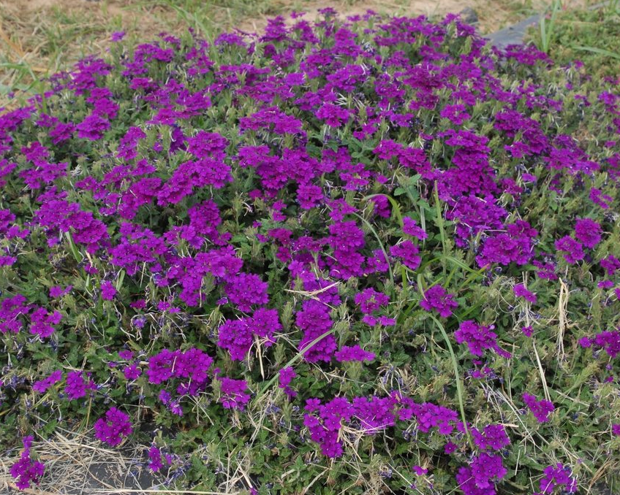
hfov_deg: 31.6
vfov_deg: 25.6
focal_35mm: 60
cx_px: 276
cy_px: 249
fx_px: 1093
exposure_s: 1/250
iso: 400
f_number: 8
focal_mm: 35
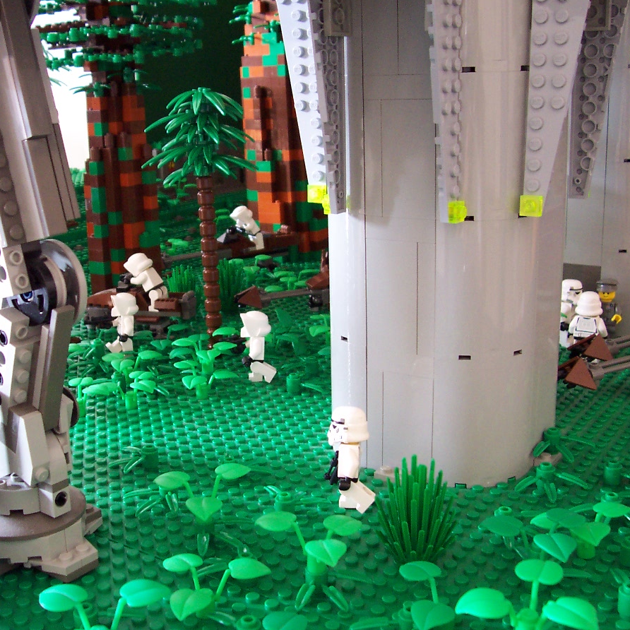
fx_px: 906
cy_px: 314
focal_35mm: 44
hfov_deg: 38.0
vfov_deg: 38.3
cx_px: 225
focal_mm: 5.6
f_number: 2.8
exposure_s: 1/10
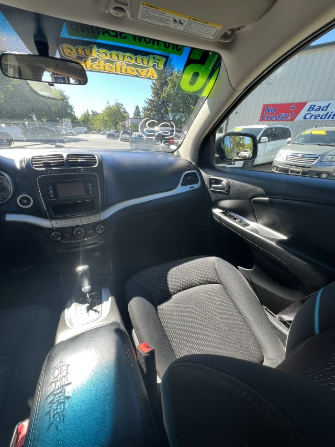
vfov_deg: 106.2
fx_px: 168
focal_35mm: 13
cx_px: 168
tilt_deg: -25.9
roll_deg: -4.3
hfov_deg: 89.9
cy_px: 224
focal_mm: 1.57
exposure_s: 1/108
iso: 32
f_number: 1.8
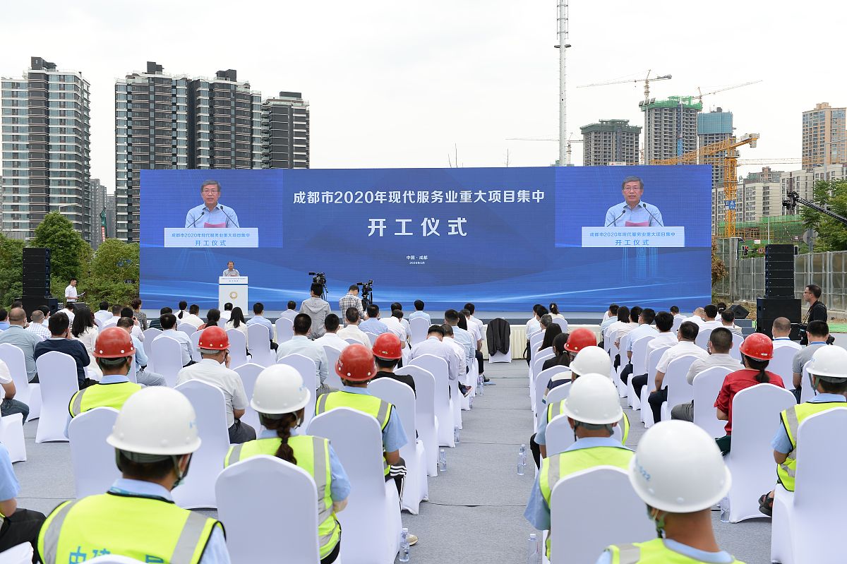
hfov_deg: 44.5
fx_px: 1035
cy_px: 282
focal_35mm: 44
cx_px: 424
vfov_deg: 30.5
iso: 100
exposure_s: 1/200
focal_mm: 44
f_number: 5
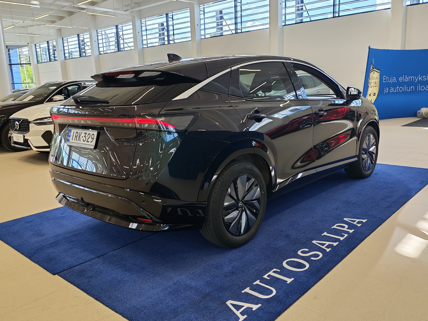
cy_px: 160
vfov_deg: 45.4
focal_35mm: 31
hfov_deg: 58.4
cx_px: 214
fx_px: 383
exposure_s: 1/100
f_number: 1.9
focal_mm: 6.12
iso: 122
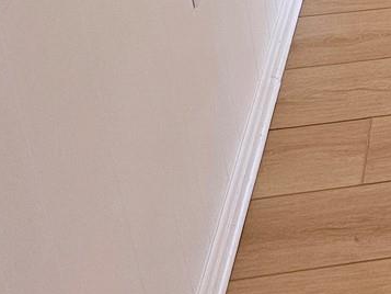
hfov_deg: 16.1
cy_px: -326
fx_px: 1164
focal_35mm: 103
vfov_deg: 12.4
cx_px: 709
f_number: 1.7
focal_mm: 6.3
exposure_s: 1/120
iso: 500
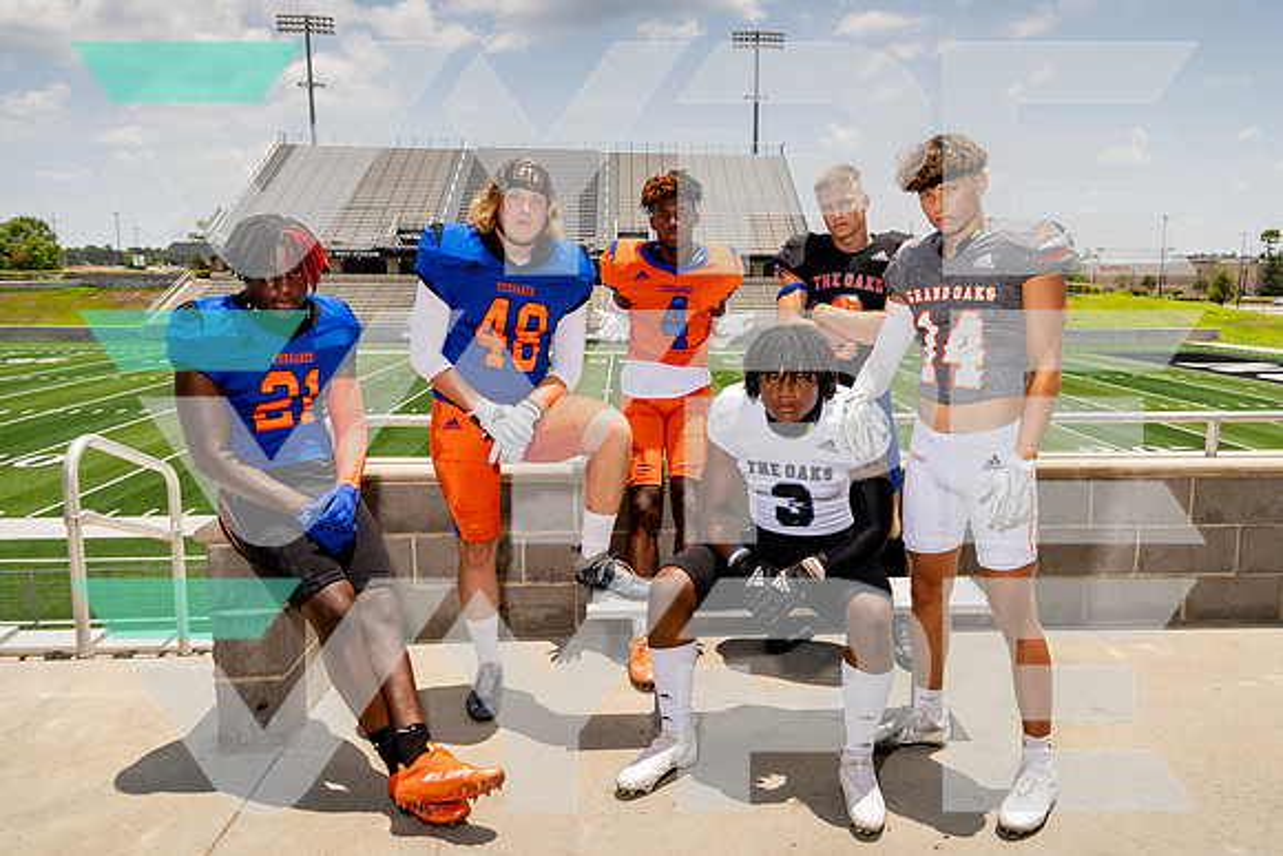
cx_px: 699
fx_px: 970
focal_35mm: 27
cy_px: 408
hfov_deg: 66.9
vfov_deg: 47.6
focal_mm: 24
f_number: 7.1
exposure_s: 1/250
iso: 100
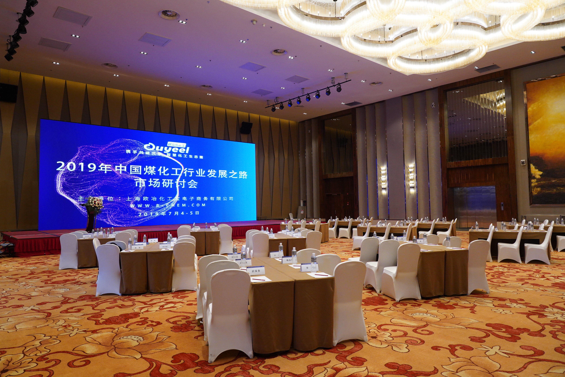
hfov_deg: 73.7
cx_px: 282
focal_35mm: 24
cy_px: 188
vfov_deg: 53.1
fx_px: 377
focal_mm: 24
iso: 4000
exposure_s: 1/100
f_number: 6.3
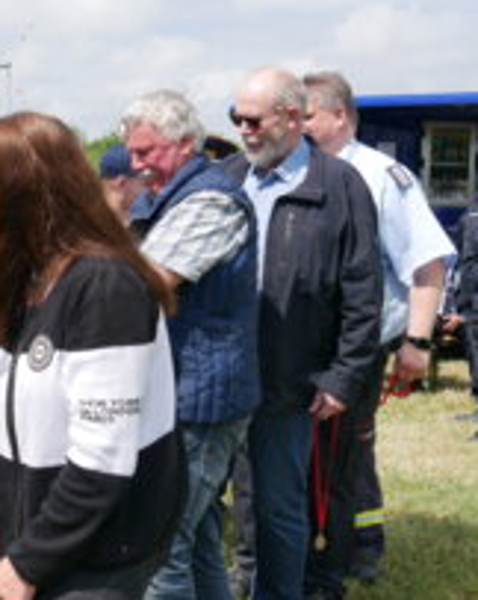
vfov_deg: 24.7
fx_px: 1364
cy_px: 248
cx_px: -35
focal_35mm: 77
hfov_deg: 19.1
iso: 200
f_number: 8
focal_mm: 20
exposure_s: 1/400
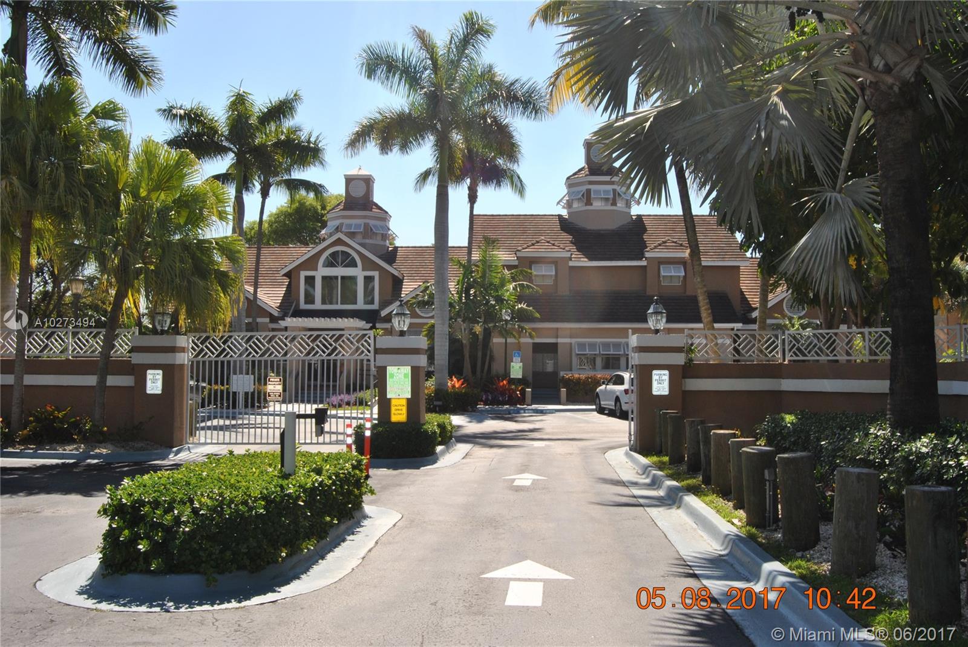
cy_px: 324
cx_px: 484
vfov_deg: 38.4
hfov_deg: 55.1
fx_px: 928
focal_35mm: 34
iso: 160
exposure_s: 1/125
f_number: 3.8
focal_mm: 23
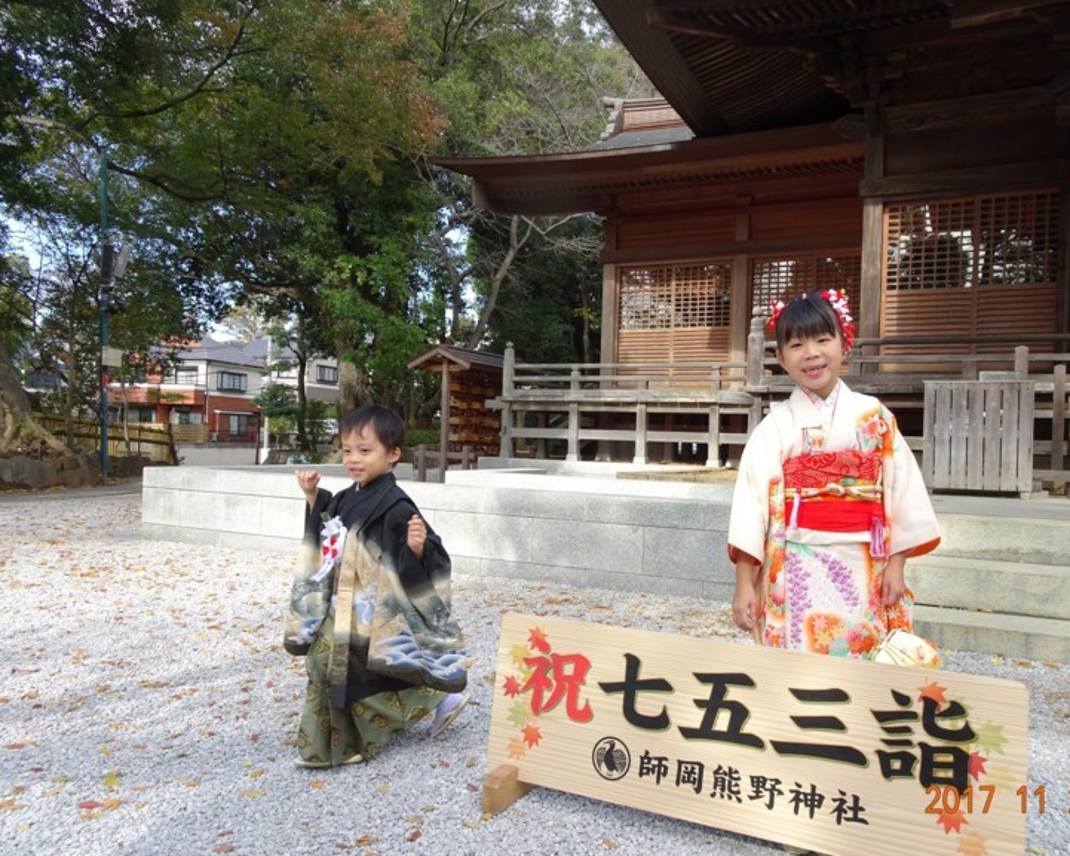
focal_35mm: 26
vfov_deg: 54.9
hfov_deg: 65.9
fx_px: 823
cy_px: 435
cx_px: 588
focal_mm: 4.1
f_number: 3.5
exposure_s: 1/200
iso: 80
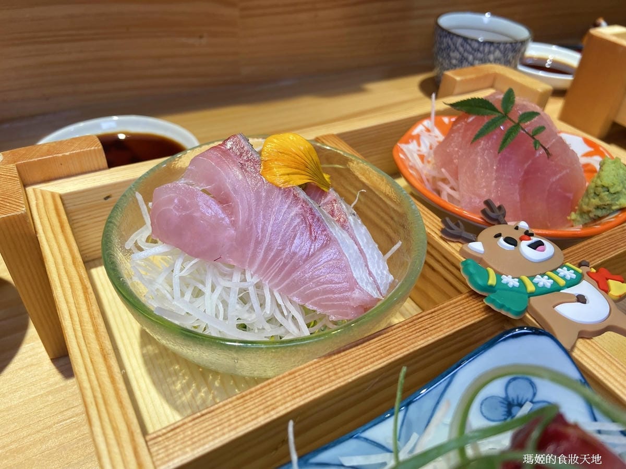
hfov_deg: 67.3
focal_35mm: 26
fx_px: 470
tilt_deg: -38.7
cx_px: 313
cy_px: 234
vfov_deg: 53.1
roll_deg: -3.6
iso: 32
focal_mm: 4.25
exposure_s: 1/156
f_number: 1.8
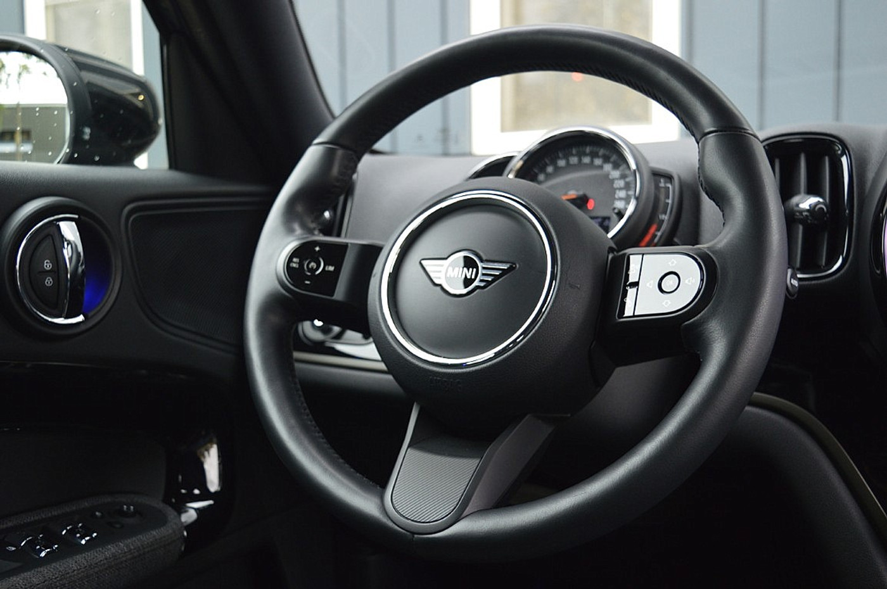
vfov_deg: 36.8
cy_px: 294
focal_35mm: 36
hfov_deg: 53.2
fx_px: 886
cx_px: 444
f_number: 4
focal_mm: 24
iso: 800
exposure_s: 1/50
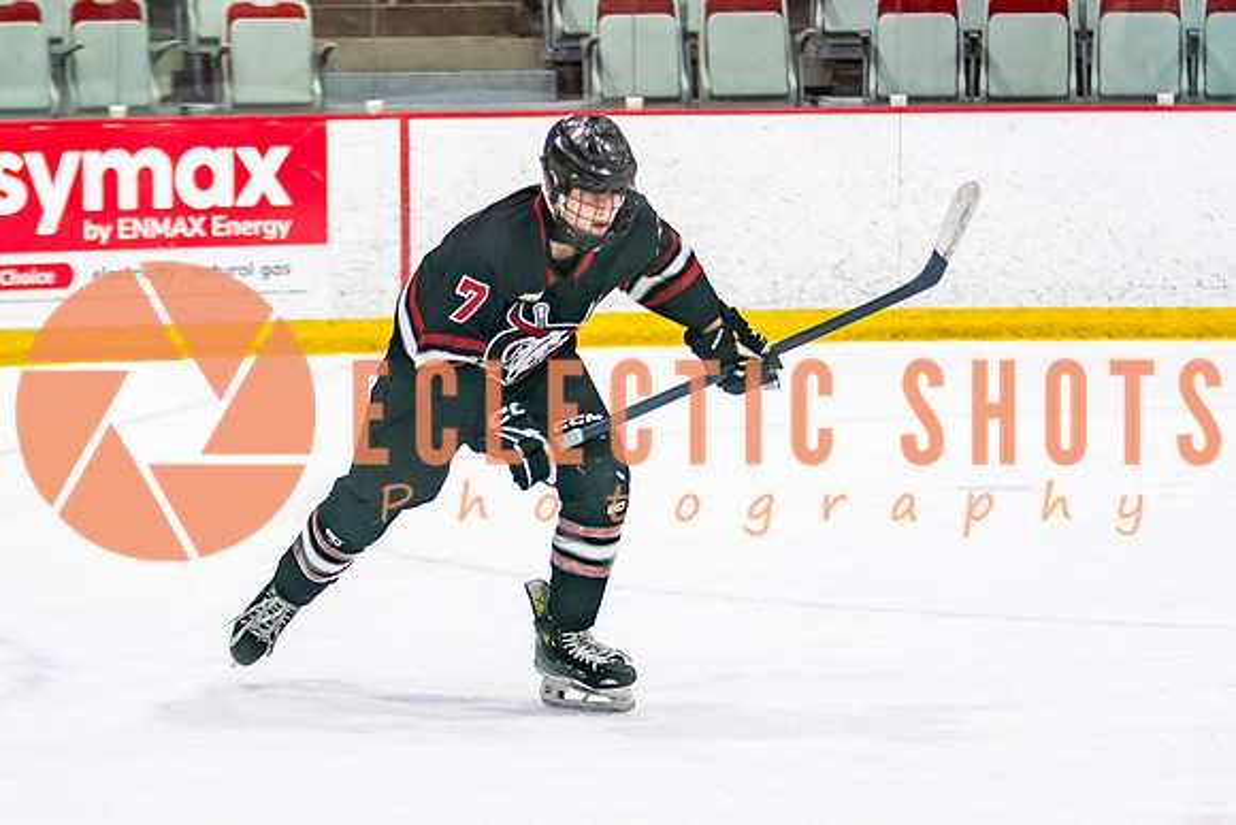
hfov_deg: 10.4
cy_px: 423
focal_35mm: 199
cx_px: 580
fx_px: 6823
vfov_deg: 6.9
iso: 400
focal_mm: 100
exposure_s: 1/640
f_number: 2.8
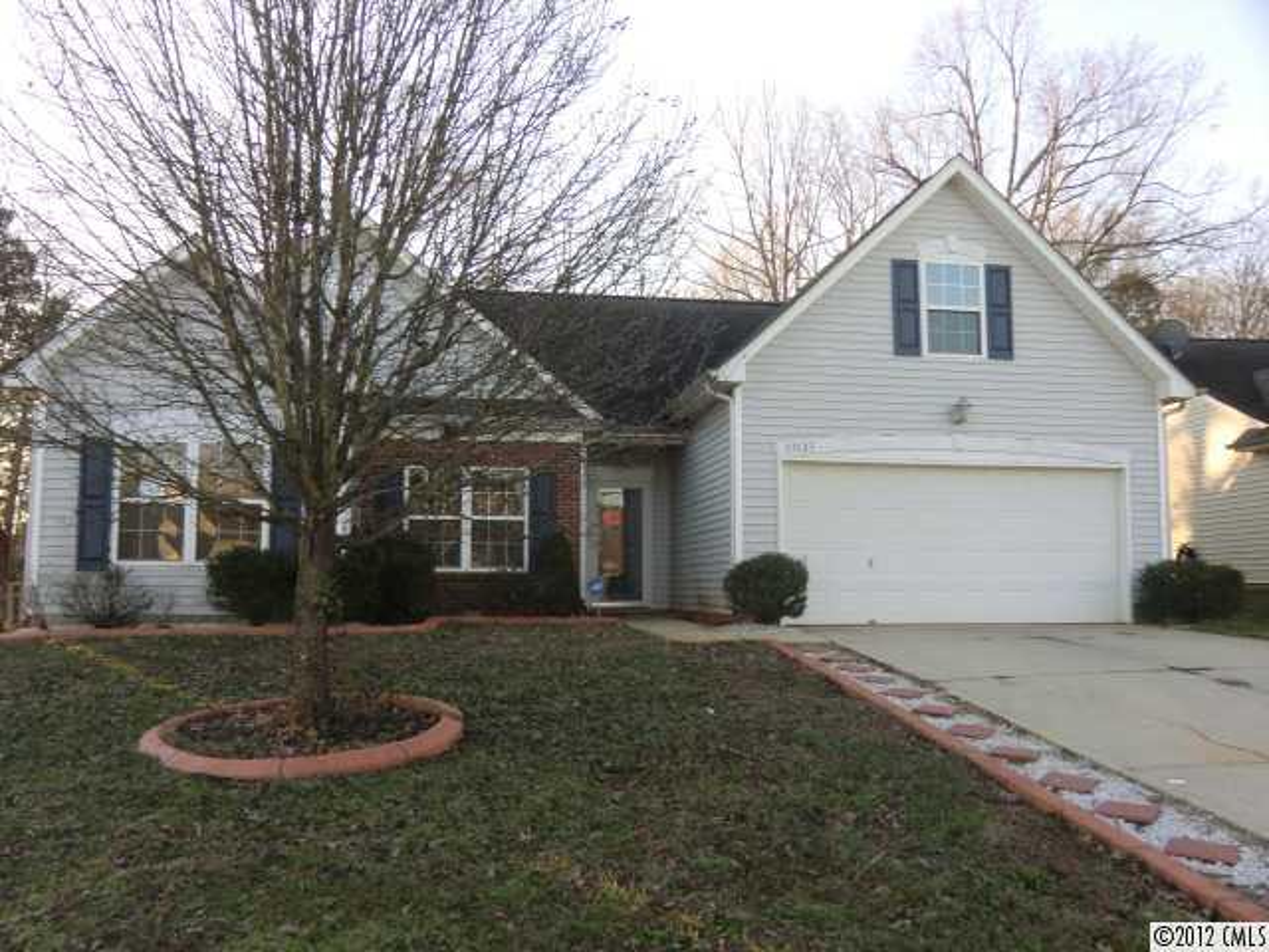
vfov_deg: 48.2
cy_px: 476
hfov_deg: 61.7
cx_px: 634
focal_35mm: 29
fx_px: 1063
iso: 64
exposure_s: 1/100
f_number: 3.5
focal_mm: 5.2
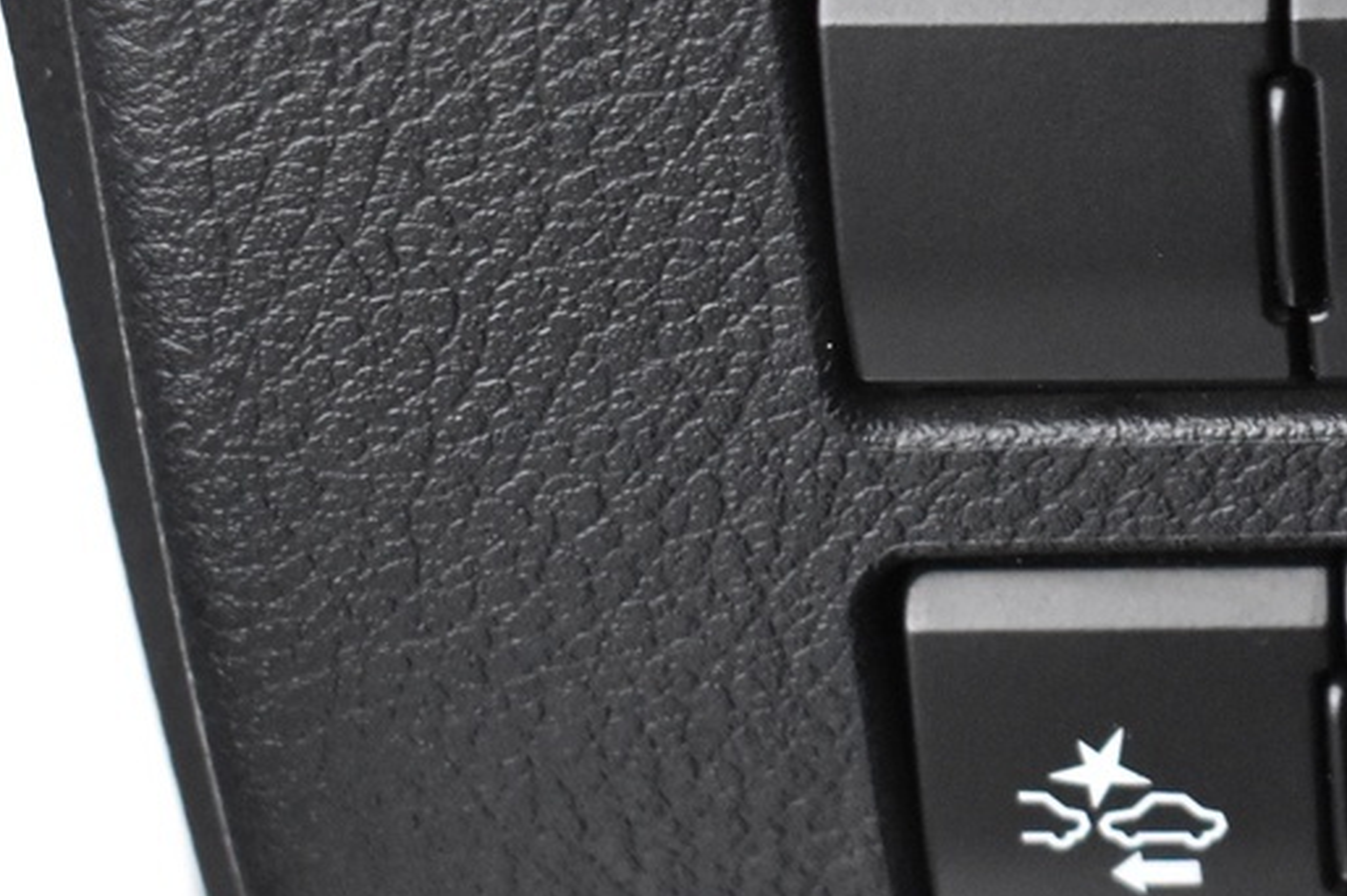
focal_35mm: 166
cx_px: 1777
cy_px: 458
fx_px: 6191
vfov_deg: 8.3
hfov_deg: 12.0
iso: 3200
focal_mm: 35
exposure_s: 1/15
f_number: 4.5
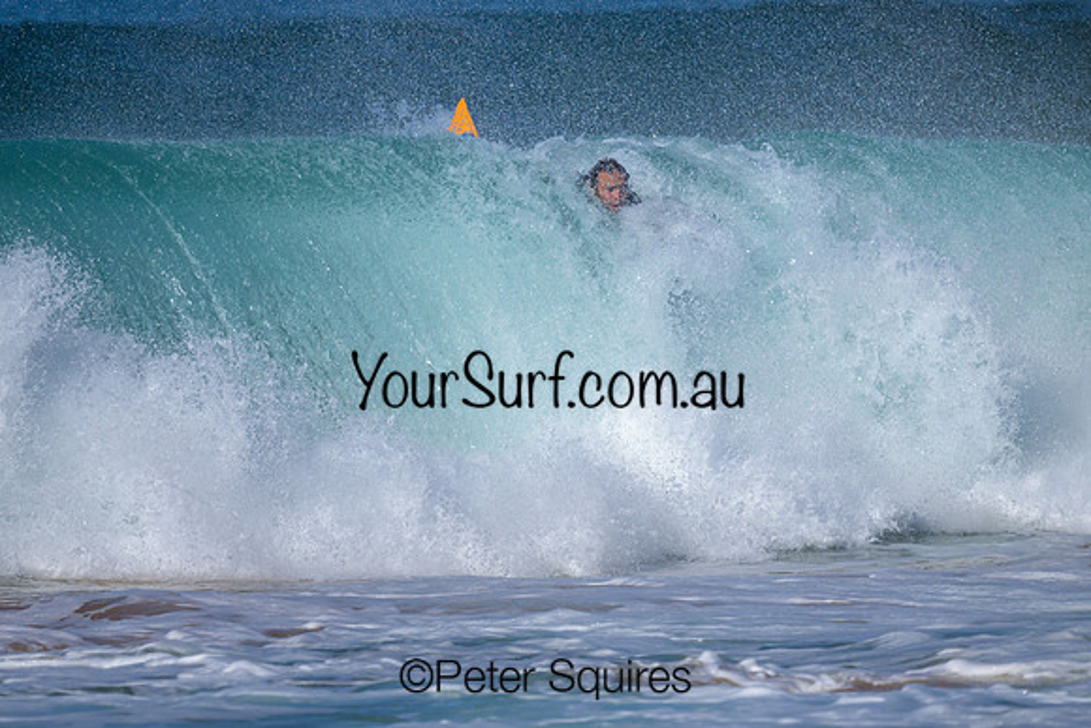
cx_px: 498
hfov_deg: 2.3
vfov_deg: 1.5
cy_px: 362
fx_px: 26935
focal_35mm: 889
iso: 160
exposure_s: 1/2000
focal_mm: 800
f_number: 6.3
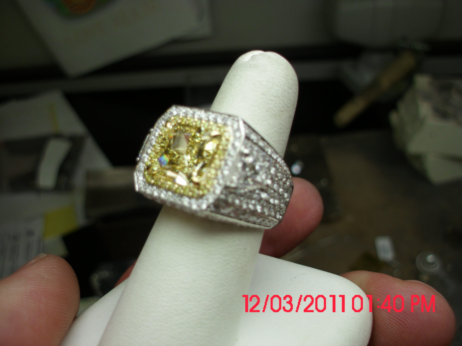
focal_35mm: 38
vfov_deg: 37.7
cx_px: 231
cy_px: 173
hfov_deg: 49.0
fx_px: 507
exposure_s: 1/181
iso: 50
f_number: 2.9
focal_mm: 6.3
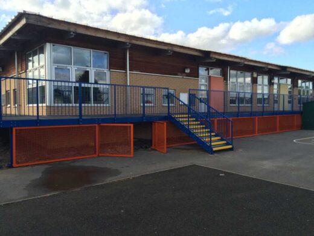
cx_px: 157
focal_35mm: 29
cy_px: 118
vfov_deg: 48.2
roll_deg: +0.0
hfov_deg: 61.7
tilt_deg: -3.2
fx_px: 263
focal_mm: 4.15
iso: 32
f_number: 2.2
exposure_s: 1/774
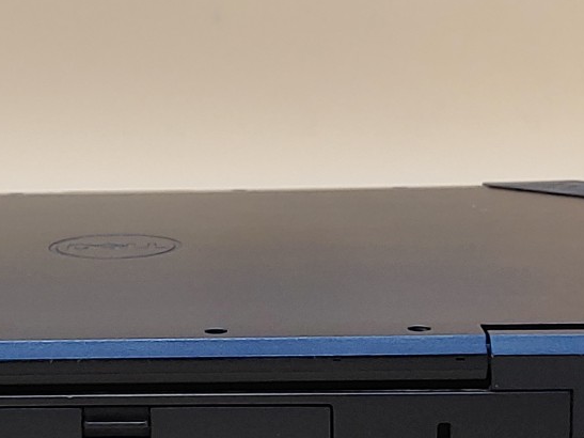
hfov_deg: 18.0
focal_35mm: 108
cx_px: 111
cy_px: 246
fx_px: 1822
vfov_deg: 13.7
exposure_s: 1/78
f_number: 1.8
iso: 50
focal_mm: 4.36
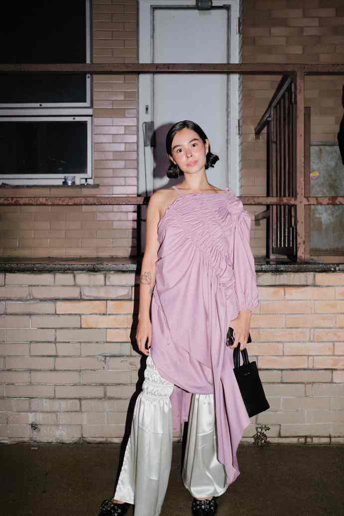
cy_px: 258
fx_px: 502
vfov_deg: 54.4
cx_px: 172
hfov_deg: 37.9
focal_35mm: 35
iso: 640
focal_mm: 23
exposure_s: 1/100
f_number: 2
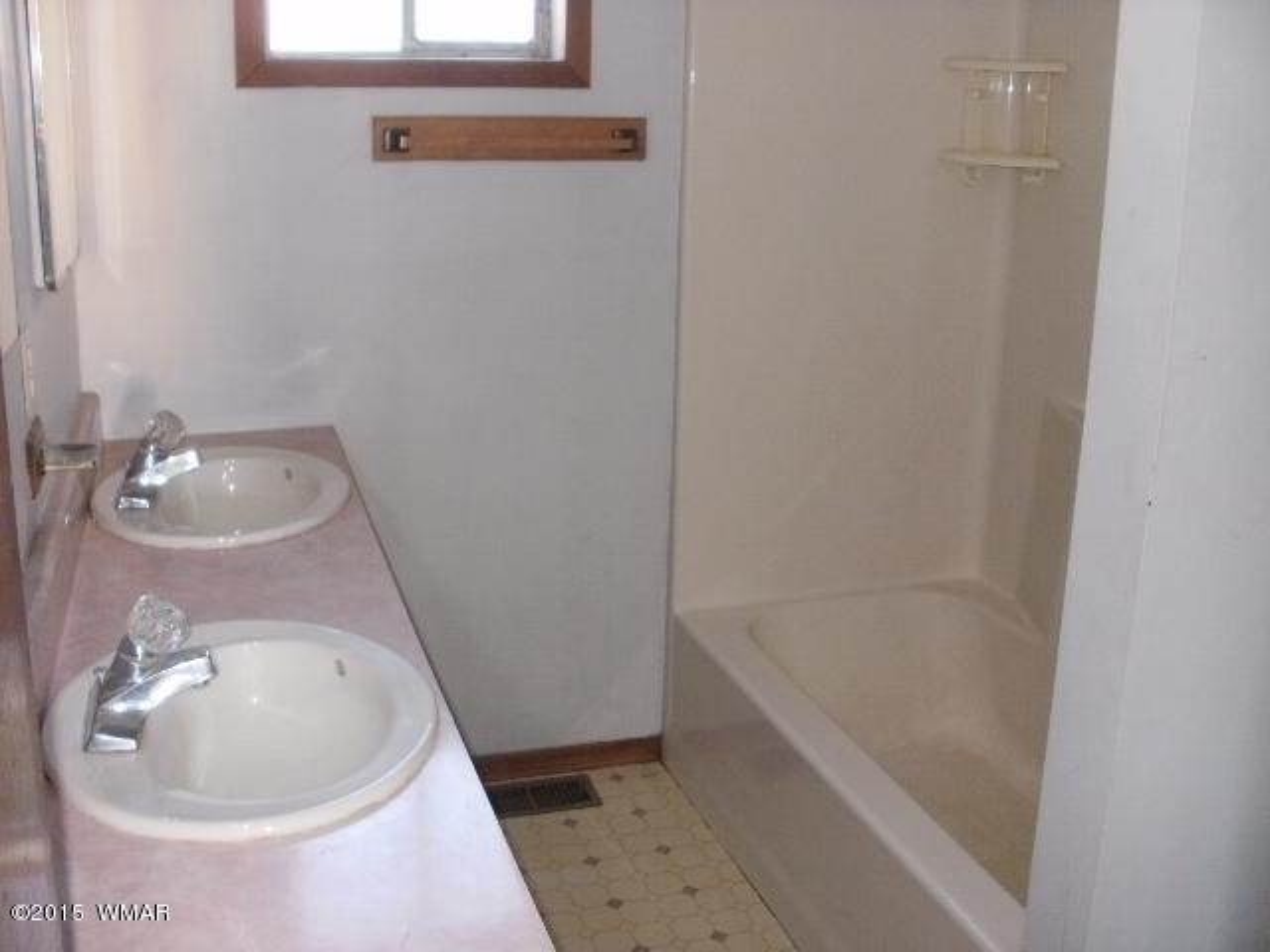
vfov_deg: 39.7
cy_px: 476
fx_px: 1321
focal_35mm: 36
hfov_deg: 51.4
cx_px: 635
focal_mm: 6.3
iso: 125
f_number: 3.5
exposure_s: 1/30
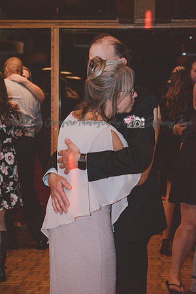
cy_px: 147
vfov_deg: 24.6
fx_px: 674
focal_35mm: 82
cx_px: 98
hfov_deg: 16.6
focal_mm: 55
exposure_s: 1/60
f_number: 5.6
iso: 6400
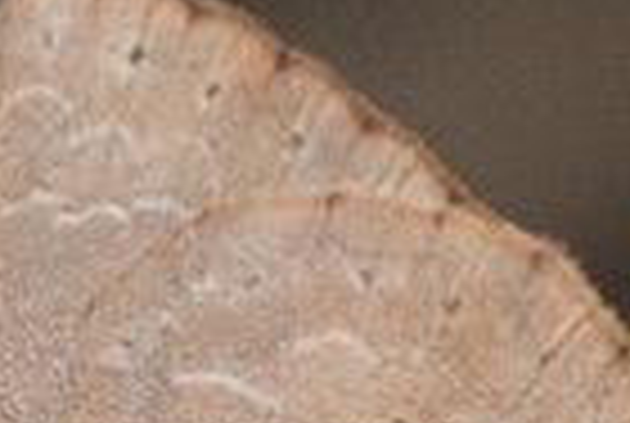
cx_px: 314
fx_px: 30339
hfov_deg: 1.2
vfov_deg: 0.8
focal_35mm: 1730
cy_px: 957
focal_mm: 150
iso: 1000
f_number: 11
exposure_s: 1/640
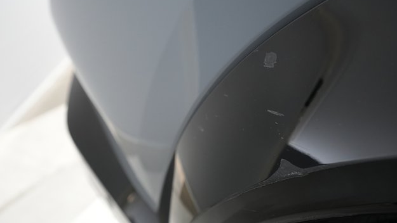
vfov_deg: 39.0
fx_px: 316
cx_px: 198
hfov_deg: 64.3
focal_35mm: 30
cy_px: 115
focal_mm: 28
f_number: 4.5
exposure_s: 1/100
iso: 3200
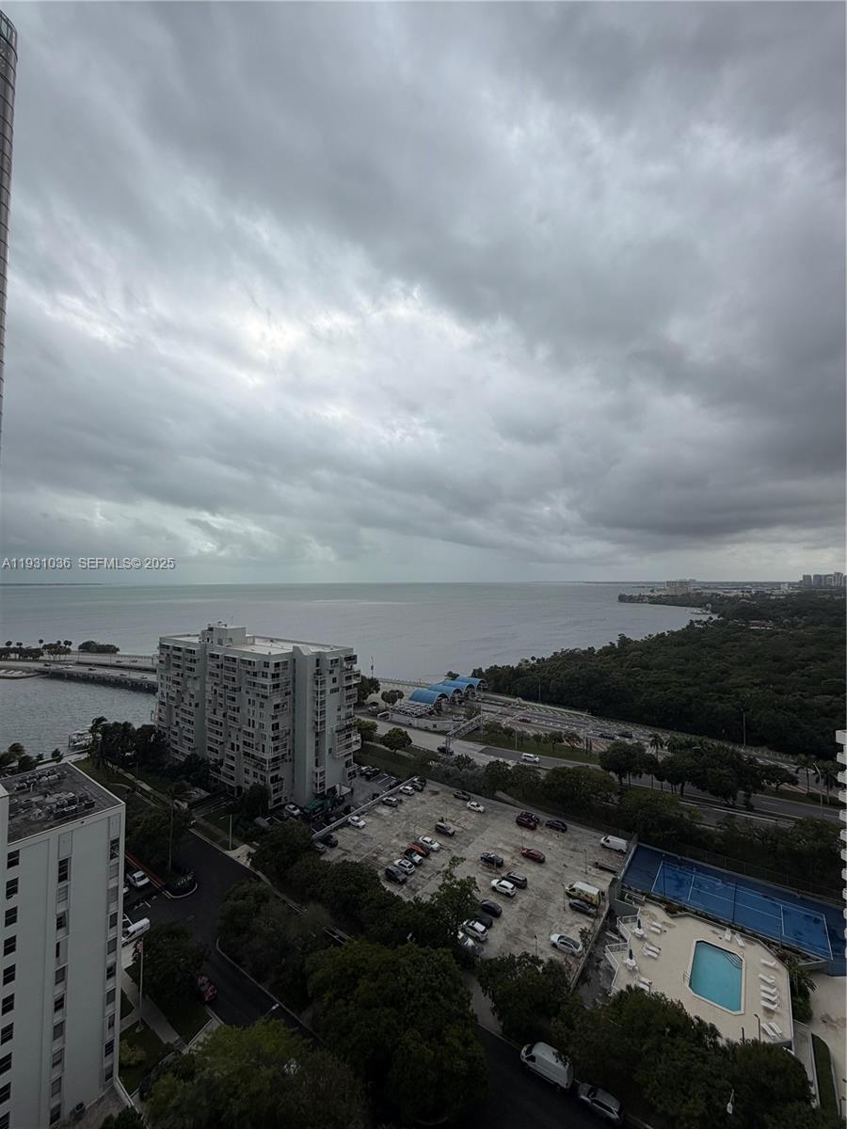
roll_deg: -0.2
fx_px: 457
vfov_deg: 102.1
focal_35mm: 14
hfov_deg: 85.7
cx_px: 424
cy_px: 564
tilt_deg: +3.1
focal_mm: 2.22
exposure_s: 1/1105
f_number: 2.2
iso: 20
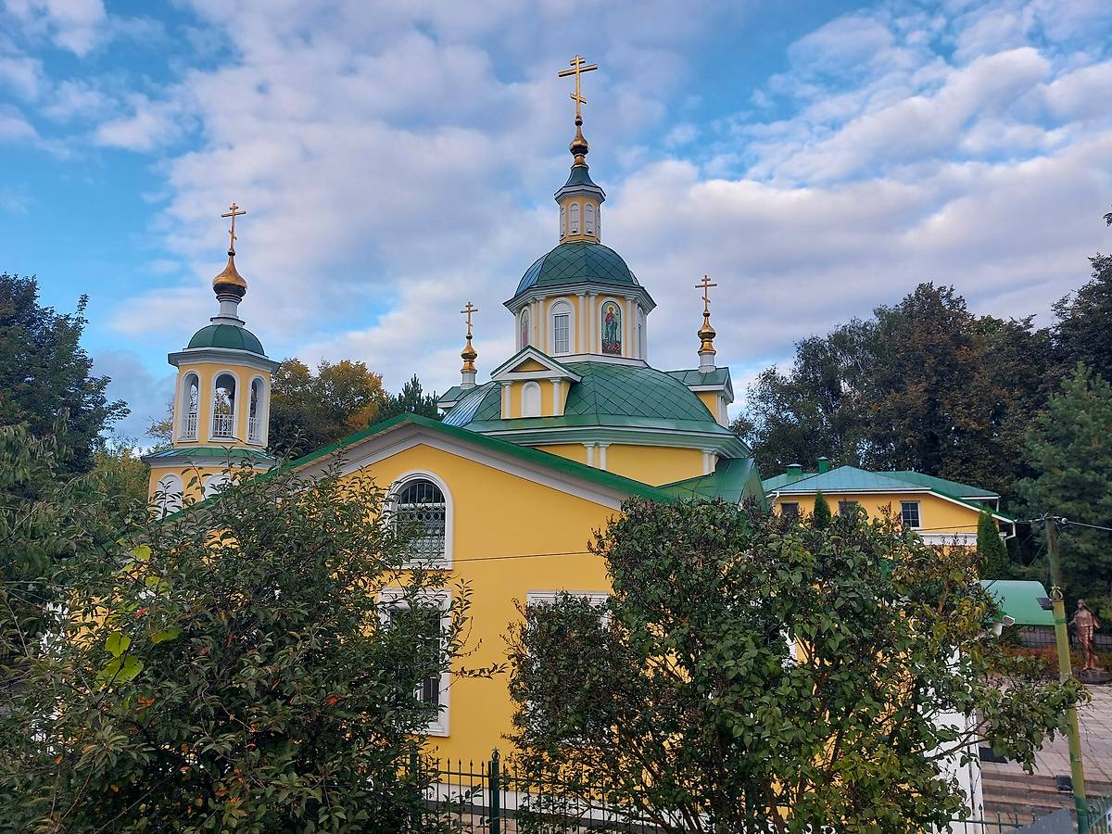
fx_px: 771
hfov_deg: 71.6
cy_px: 417
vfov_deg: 56.8
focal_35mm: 24
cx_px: 556
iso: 25
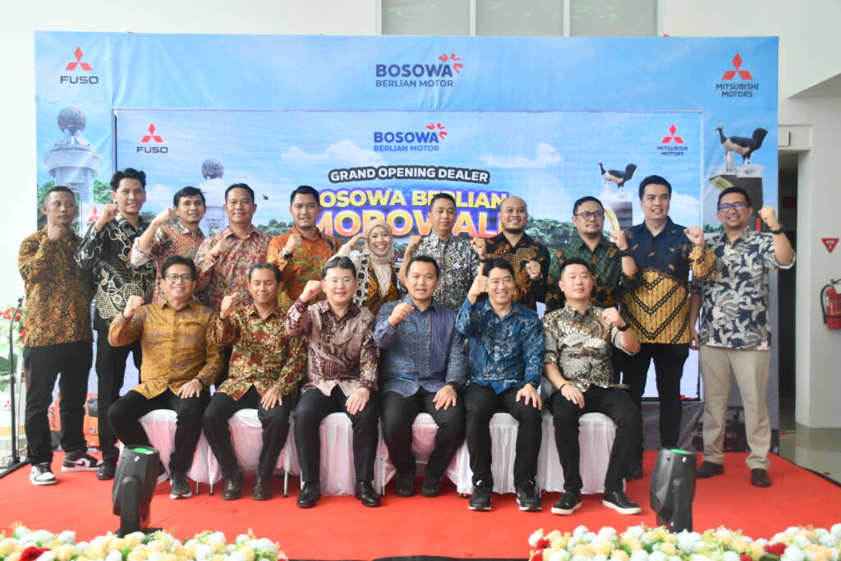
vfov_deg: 34.2
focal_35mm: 39
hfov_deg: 49.5
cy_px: 280
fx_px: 911
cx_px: 420
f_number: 6.3
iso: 1000
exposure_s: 1/250
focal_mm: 26
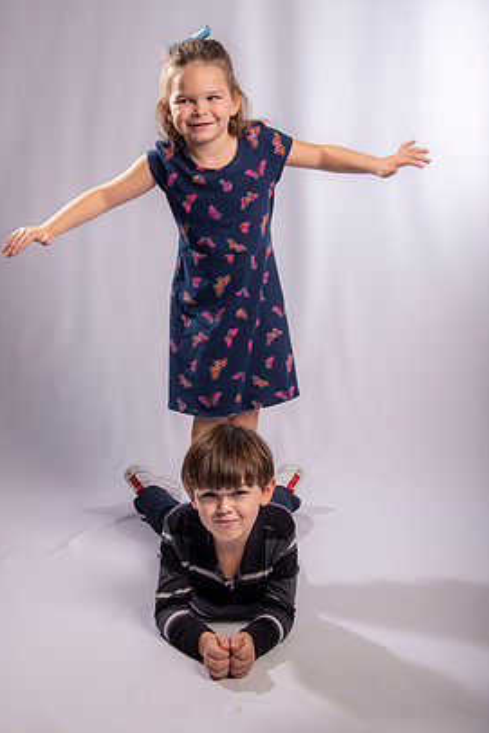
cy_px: 345
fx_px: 1038
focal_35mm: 51
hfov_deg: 26.5
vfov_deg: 38.9
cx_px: 224
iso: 125
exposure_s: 1/160
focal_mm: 46
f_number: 5
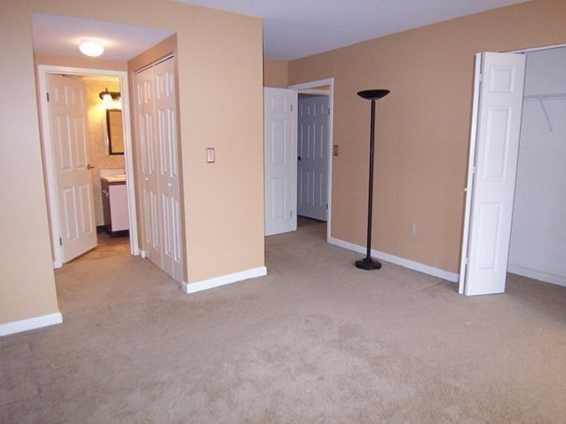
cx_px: 285
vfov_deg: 56.8
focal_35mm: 24
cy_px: 210
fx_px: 392
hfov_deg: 71.6
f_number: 2.8
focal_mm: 3.8
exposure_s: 1/30
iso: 200
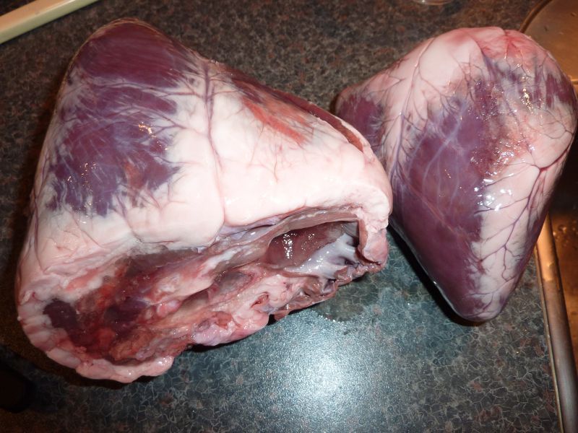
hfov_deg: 69.4
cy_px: 216
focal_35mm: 25
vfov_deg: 54.9
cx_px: 289
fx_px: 417
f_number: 3.3
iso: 100
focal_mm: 4.1
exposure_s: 1/30
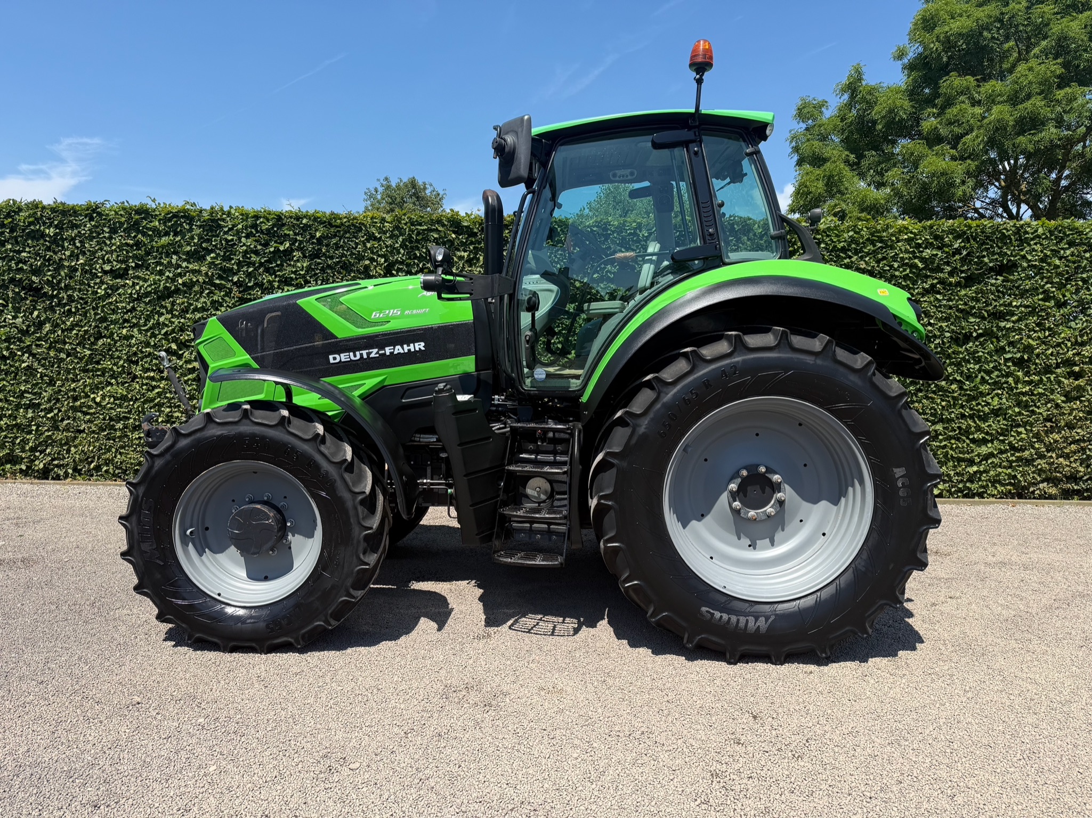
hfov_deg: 71.6
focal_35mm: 24
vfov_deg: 56.8
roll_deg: -1.0
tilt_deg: -3.8
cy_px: 409
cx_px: 546
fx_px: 757
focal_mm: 6.76
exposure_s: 1/2907
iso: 80
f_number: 1.78
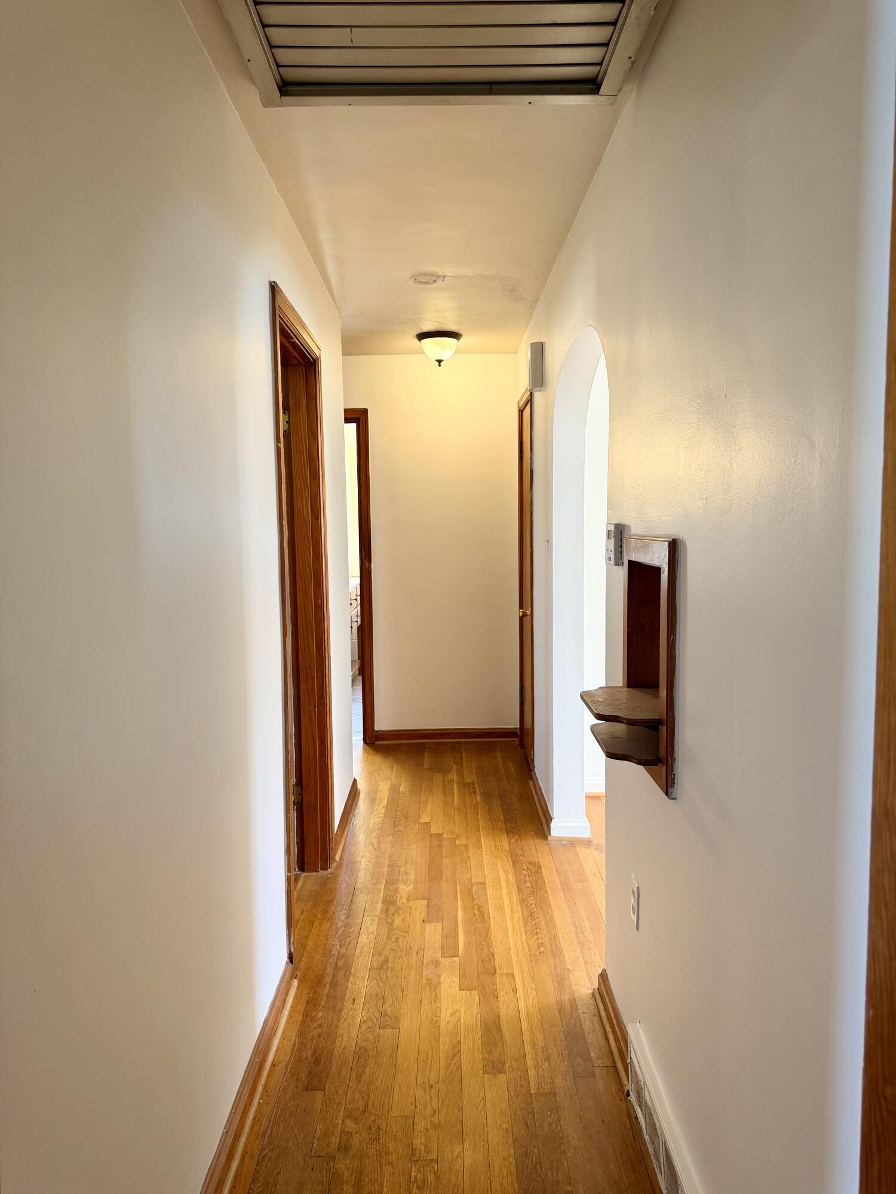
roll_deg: +0.8
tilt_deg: -4.3
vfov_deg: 71.6
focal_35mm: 24
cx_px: 448
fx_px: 828
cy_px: 597
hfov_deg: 56.8
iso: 160
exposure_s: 1/60
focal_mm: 6.76
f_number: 1.78
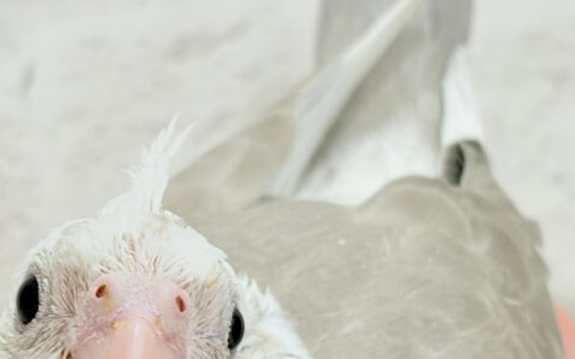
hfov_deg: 15.0
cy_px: 372
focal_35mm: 139
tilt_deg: -11.7
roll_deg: +3.6
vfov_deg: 9.3
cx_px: 250
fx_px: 2177
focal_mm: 5.96
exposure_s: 1/100
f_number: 1.6
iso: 64
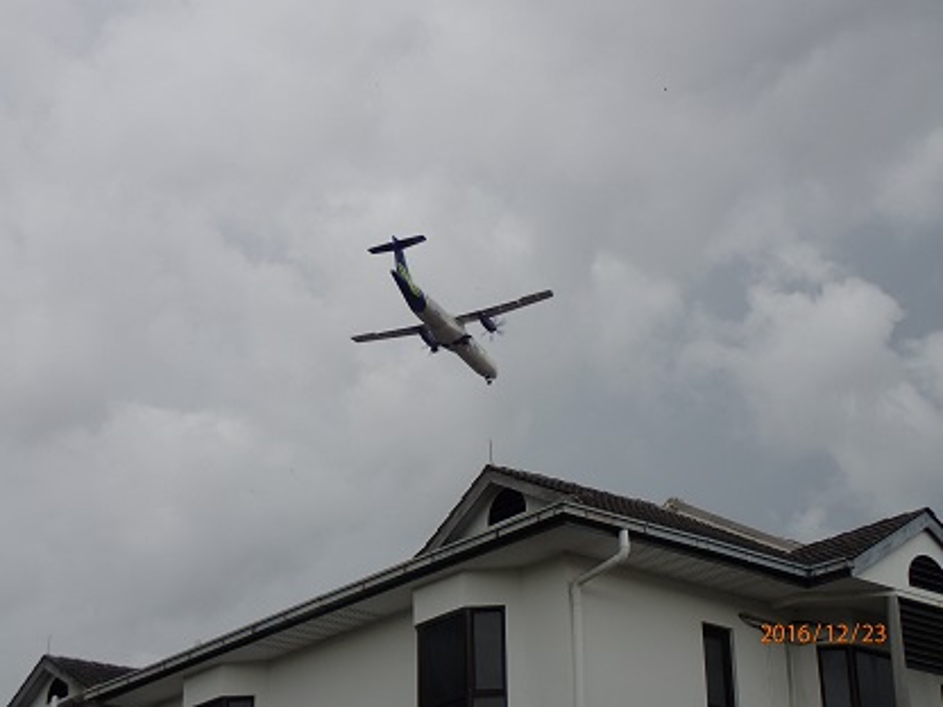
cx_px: 472
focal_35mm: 65
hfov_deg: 29.8
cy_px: 354
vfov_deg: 22.6
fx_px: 1771
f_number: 5
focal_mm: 11.78
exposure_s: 1/250
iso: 100
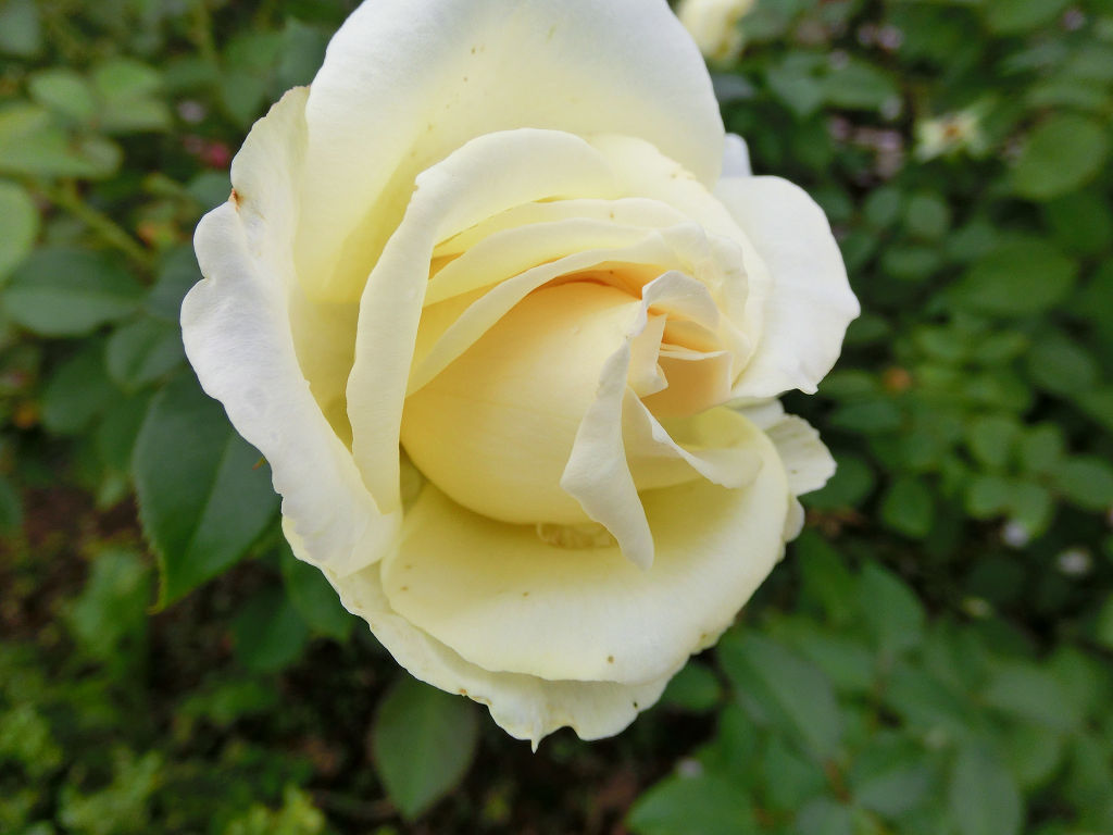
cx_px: 556
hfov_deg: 63.4
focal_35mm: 28
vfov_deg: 49.7
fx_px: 900
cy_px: 418
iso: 80
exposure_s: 1/320
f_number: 3
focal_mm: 5
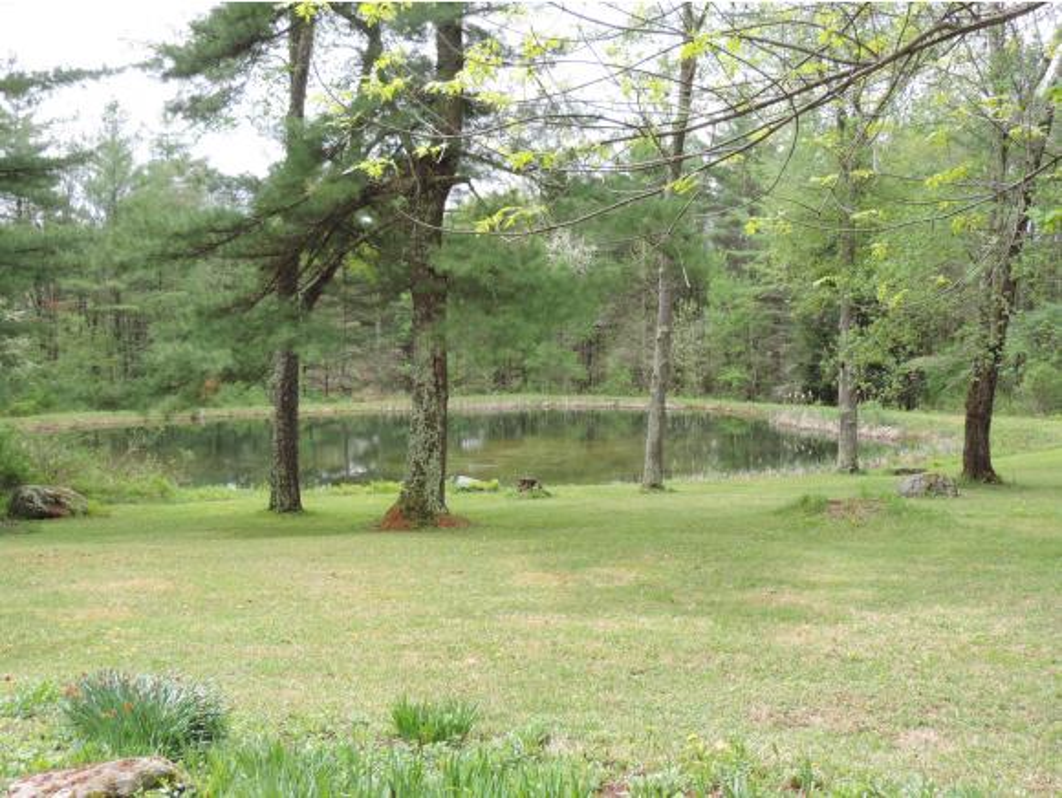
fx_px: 1443
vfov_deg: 30.9
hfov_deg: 40.4
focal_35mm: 47
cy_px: 399
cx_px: 531
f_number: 3.5
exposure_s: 1/160
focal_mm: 8.3
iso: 80
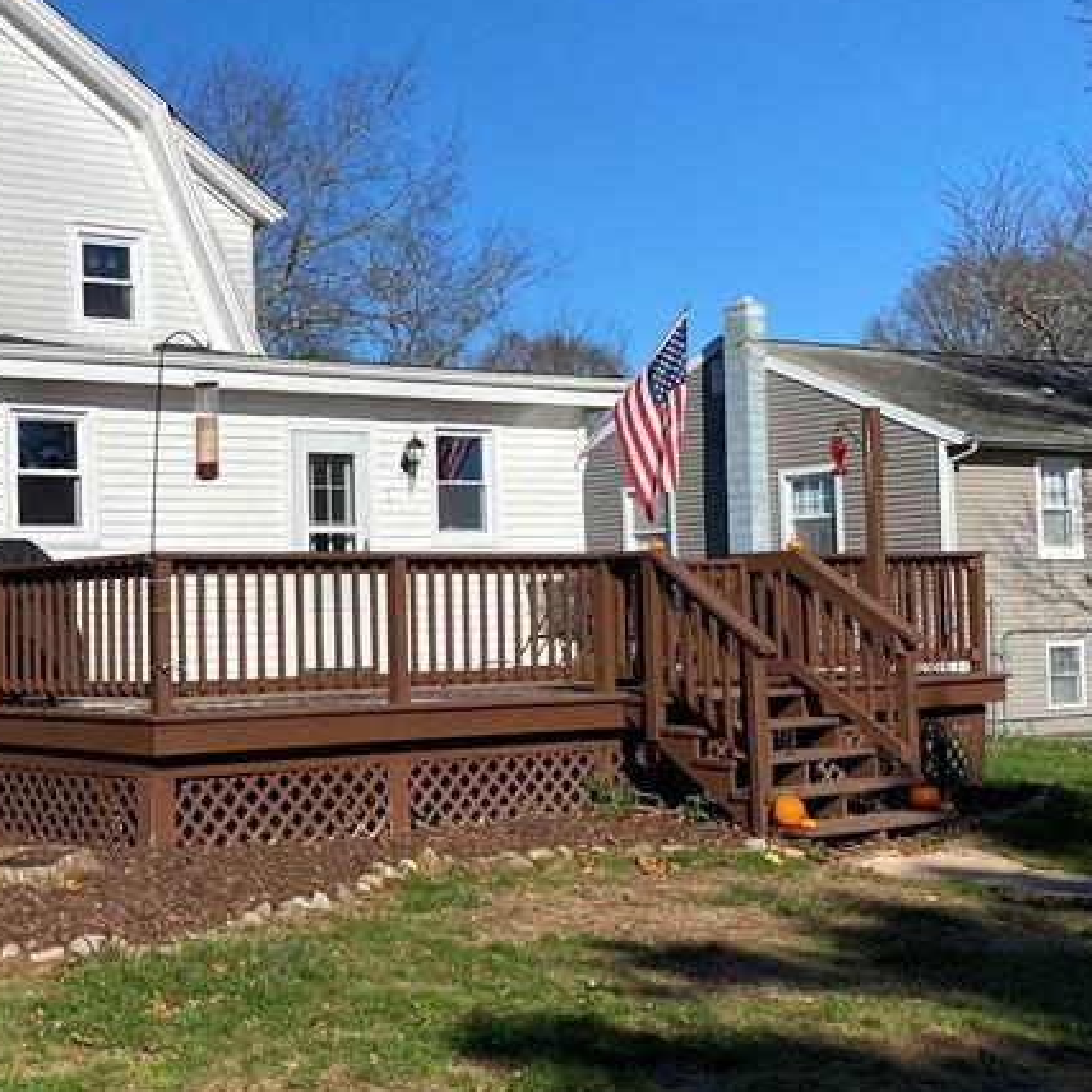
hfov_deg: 29.6
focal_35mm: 55
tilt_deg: +0.5
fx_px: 1963
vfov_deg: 31.1
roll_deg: +1.4
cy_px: 615
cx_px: 84
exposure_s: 1/4444
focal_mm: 4.25
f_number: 1.8
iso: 32
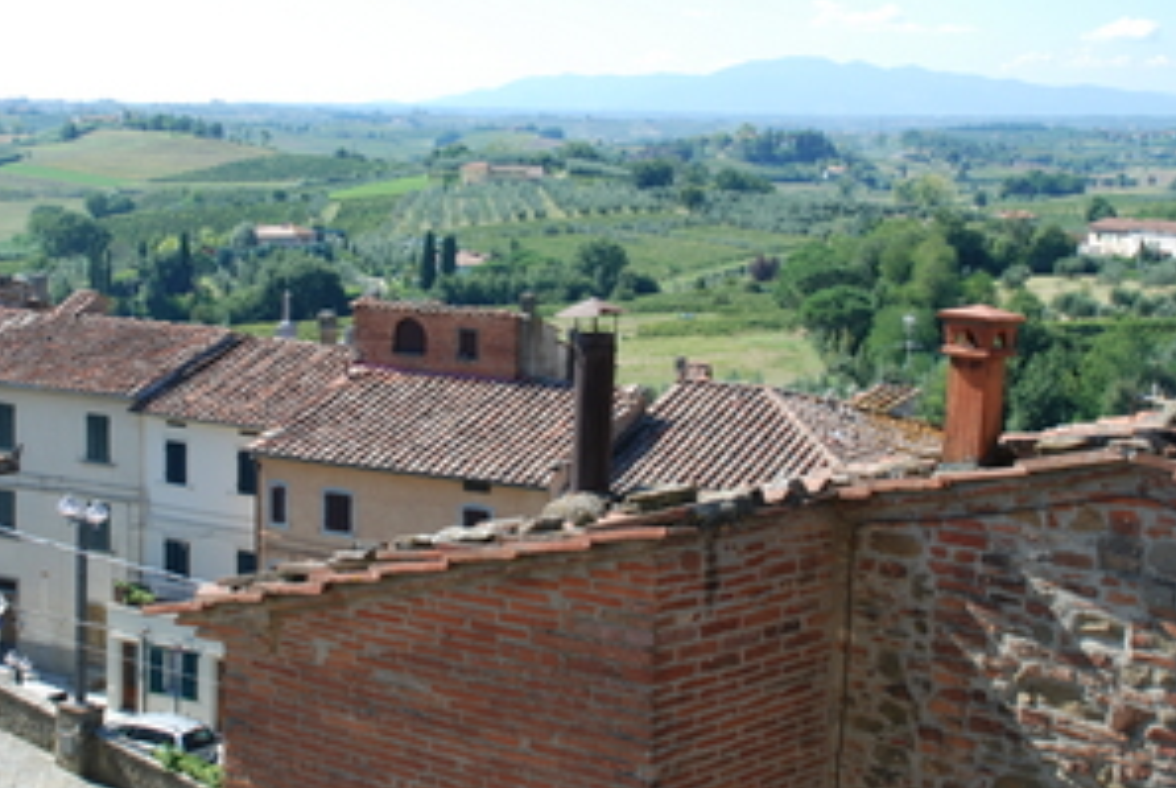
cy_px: 325
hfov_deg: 31.9
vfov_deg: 21.7
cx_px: 463
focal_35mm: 63
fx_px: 2050
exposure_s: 1/160
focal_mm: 31
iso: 100
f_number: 6.3
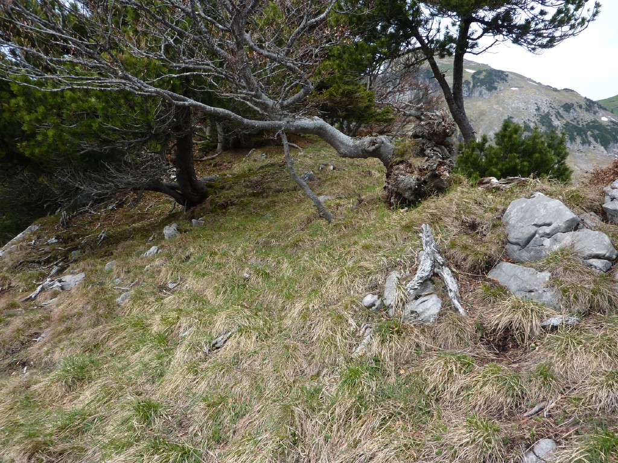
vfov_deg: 54.9
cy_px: 232
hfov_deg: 69.4
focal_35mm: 25
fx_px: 446
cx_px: 309
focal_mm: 4.1
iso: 80
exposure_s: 1/320
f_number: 4
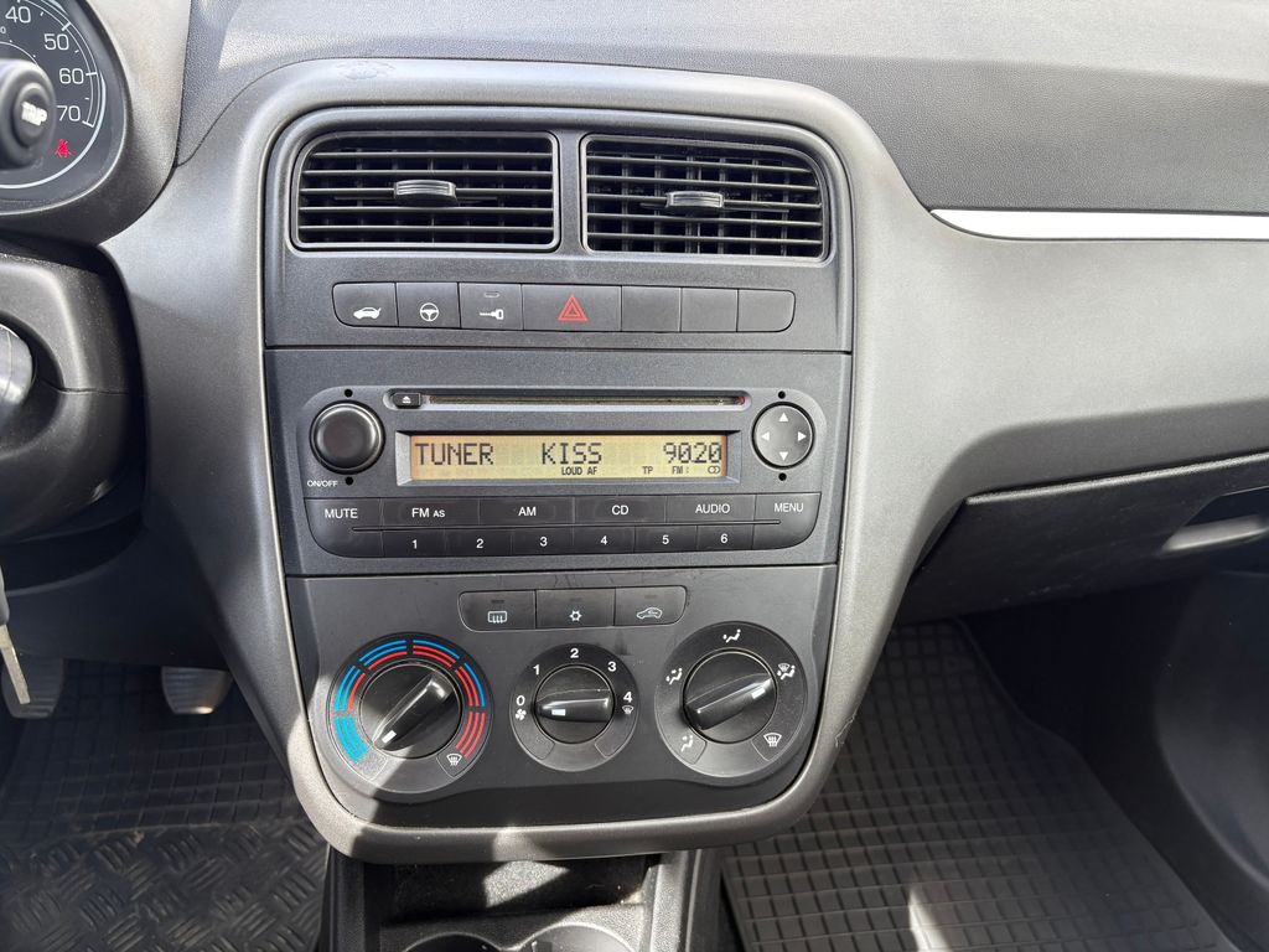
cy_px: 476
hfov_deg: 67.3
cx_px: 634
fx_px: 953
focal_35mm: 26
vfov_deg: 53.1
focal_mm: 5.96
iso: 40
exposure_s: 1/121
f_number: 1.6
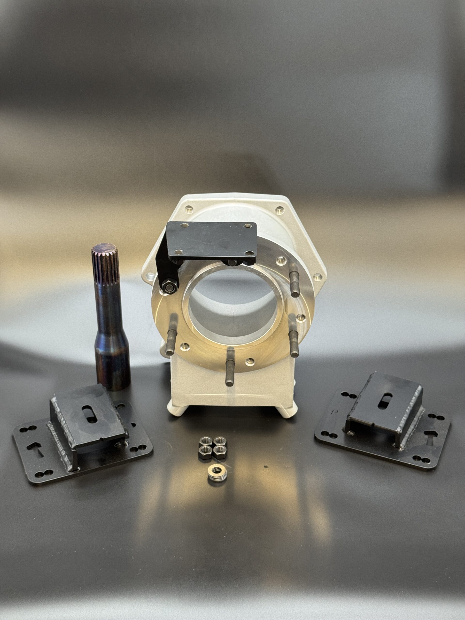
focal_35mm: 48
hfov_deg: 30.3
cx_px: 232
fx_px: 860
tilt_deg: -32.4
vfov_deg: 39.7
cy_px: 310
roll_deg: +1.2
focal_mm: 6.76
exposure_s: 1/60
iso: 250
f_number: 1.78
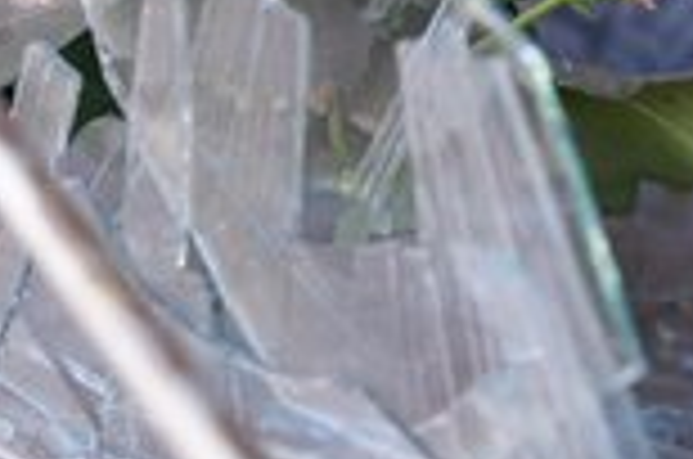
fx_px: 1902
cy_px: -106
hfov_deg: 20.6
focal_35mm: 99
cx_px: 369
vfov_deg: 13.4
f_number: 2.8
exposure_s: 1/250
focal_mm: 38
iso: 500
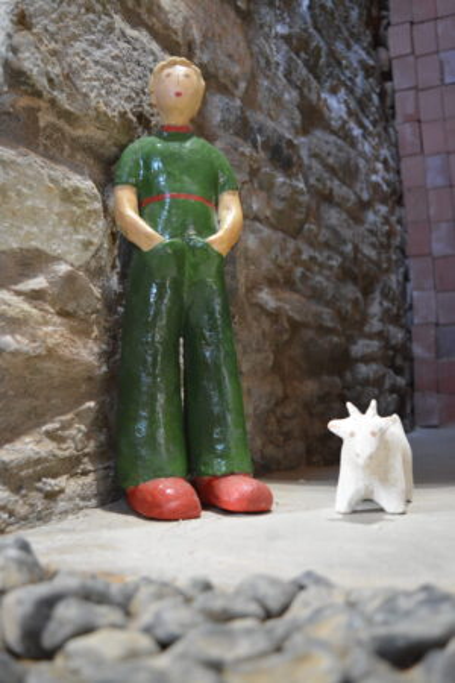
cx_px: 228
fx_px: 768
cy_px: 342
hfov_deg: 33.0
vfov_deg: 47.9
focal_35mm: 40
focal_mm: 27
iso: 2200
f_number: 4
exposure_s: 1/30
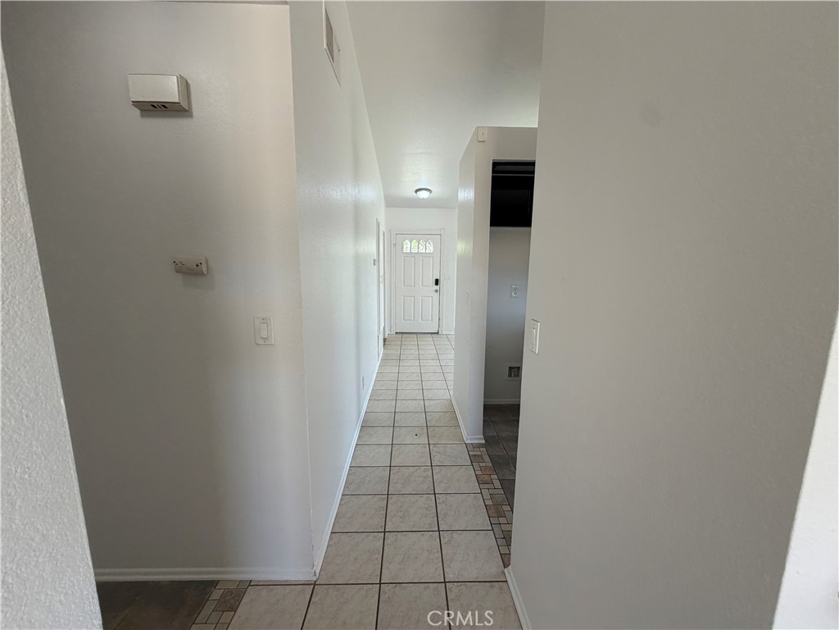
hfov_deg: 102.1
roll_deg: +0.3
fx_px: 339
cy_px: 315
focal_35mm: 14
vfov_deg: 85.7
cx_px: 420
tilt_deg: -8.6
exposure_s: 1/121
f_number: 2.2
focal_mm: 2.22
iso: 125
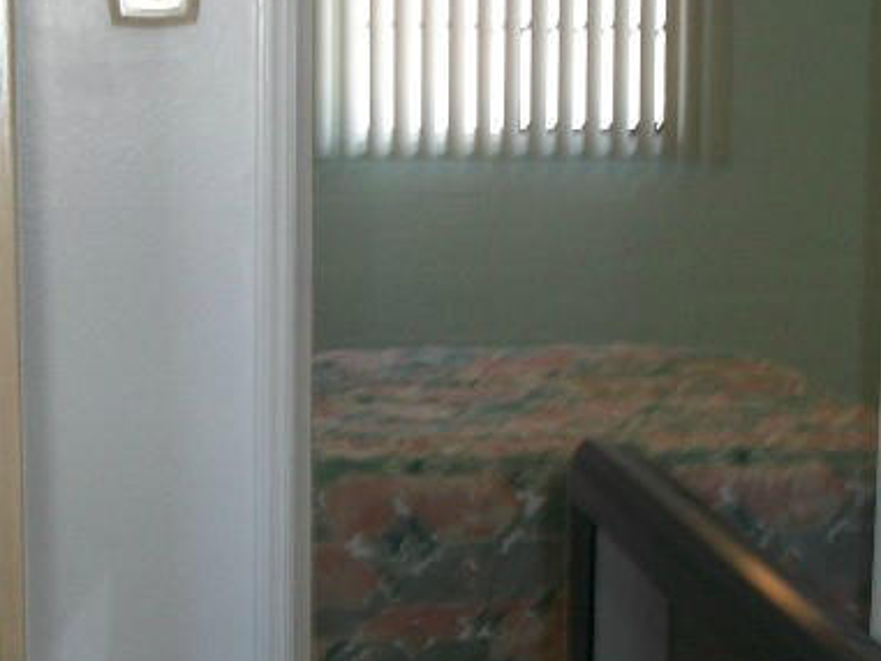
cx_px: 363
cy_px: 321
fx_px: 2189
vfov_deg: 17.2
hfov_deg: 22.7
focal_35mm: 86
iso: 80
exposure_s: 1/30
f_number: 2.9
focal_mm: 5.7
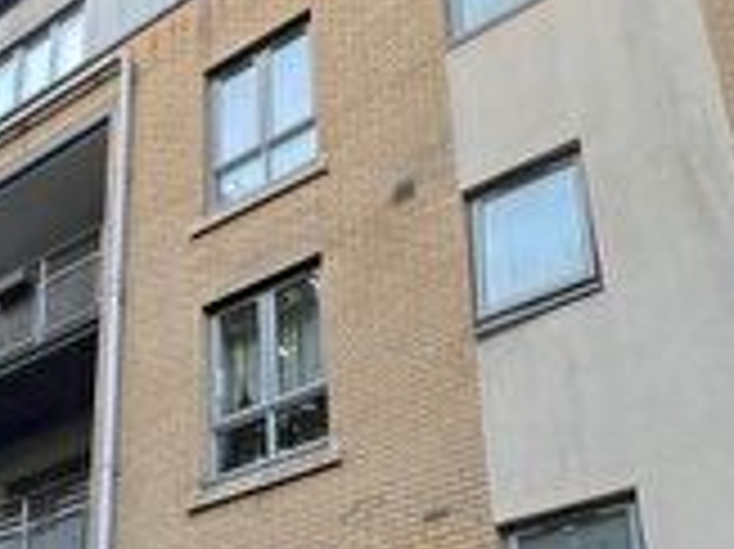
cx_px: 185
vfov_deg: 25.5
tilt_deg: +26.6
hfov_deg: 33.7
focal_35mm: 56
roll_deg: -1.1
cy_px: 461
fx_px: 1187
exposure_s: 1/149
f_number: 1.8
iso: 32
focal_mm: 1.57
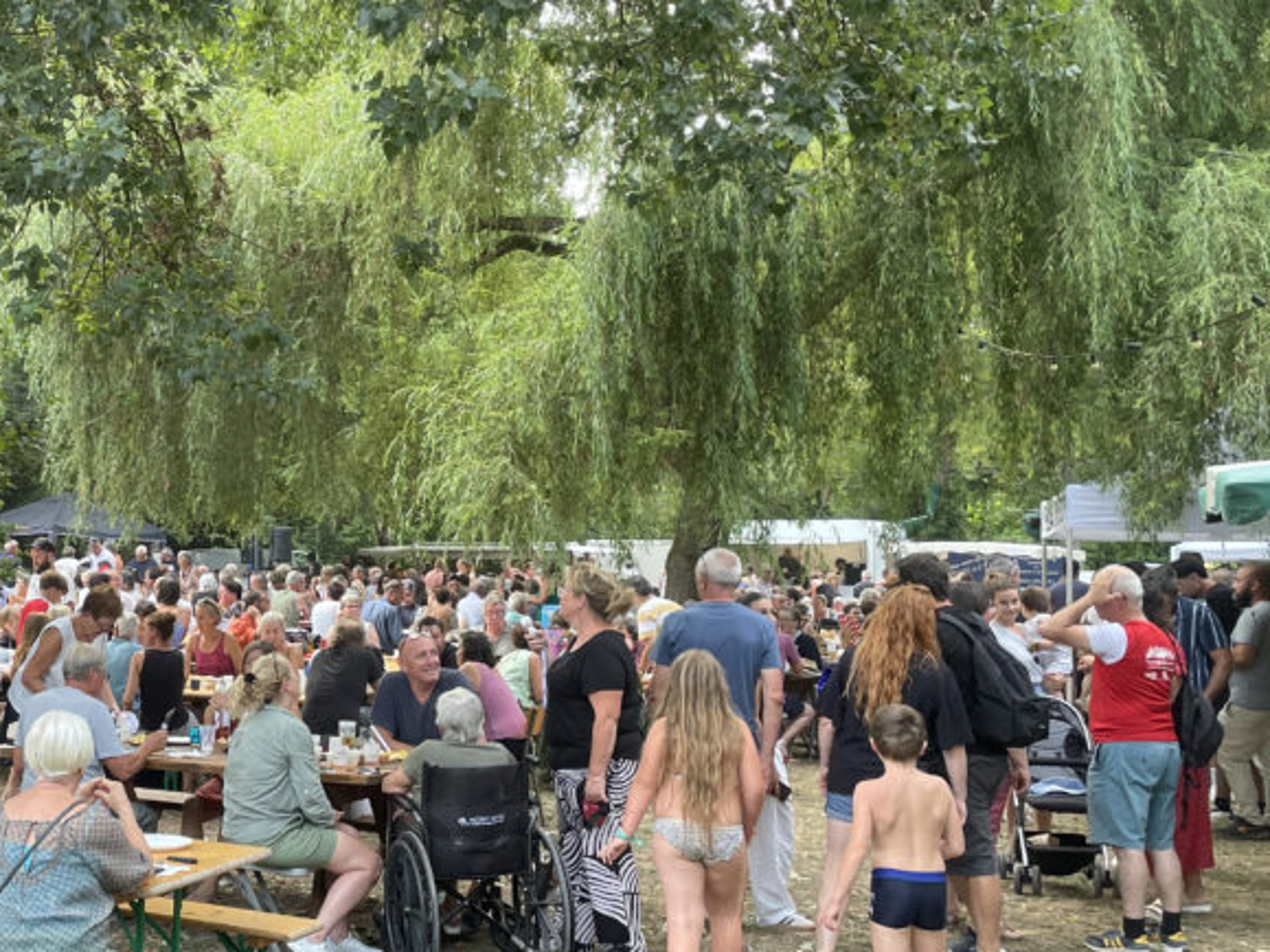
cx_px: 217
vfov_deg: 31.5
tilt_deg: +4.2
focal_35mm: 46
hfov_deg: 39.3
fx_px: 1687
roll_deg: -0.8
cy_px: 469
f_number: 1.6
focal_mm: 4.2
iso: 80
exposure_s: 1/121
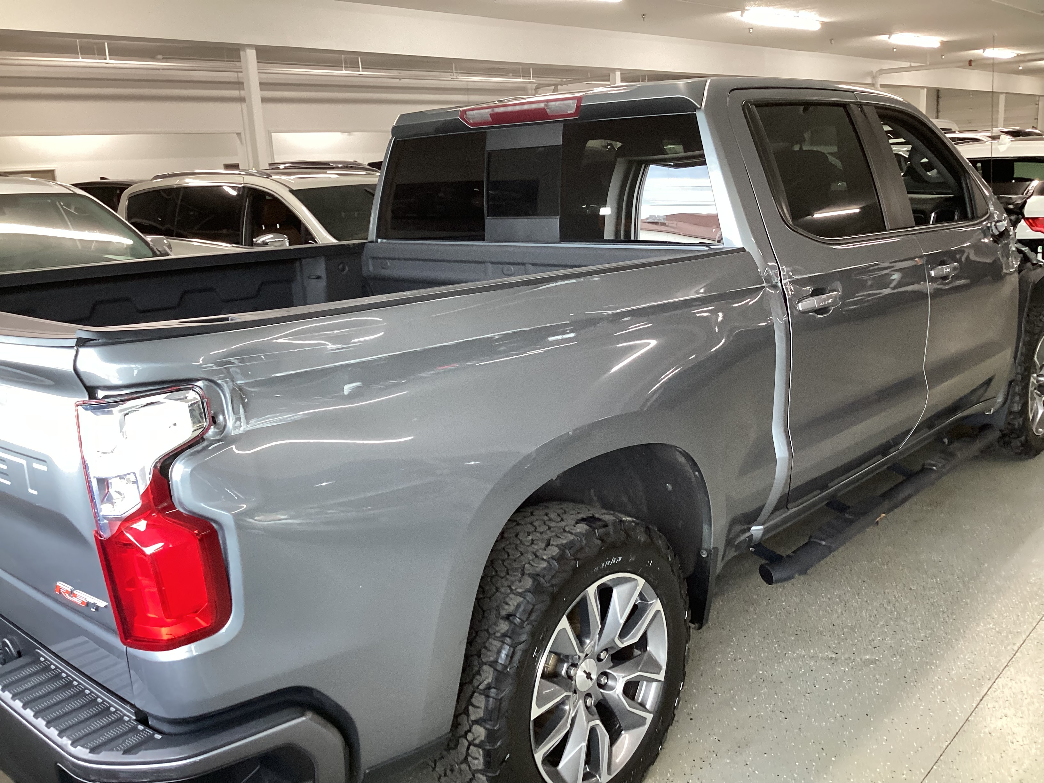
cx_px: 522
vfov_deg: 45.4
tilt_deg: -15.5
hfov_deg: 58.4
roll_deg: +2.6
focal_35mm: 31
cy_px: 392
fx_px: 935
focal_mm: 3.3
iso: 200
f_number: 2.4
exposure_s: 1/60
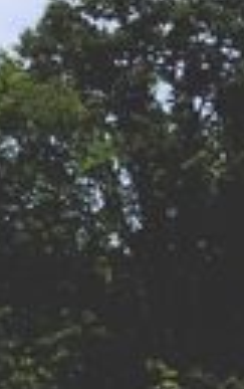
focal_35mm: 280
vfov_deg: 7.4
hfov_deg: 4.7
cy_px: -51
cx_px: -160
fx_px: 2969
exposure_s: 1/500
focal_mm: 20
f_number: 9
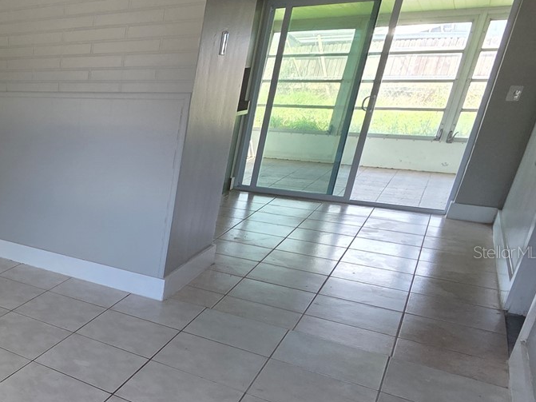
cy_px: 252
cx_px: -90
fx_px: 480
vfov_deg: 45.0
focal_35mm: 31
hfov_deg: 41.9
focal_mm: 2.2
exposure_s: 1/120
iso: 80
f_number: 2.2
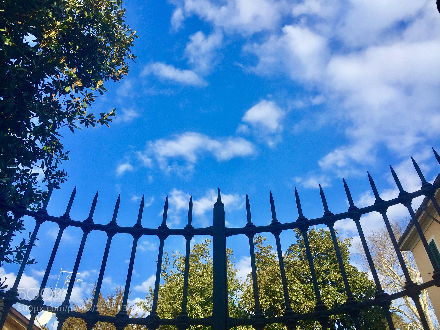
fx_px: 369
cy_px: 165
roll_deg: +0.2
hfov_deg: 61.7
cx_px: 220
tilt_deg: +42.1
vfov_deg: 48.2
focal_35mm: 29
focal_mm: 4.15
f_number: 2.2
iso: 32
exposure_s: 1/1276
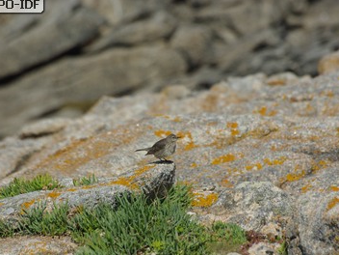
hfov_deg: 3.9
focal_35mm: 505
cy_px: 130
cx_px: 172
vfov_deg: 2.9
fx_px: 4946
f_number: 8
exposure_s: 1/2000
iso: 400
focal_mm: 300
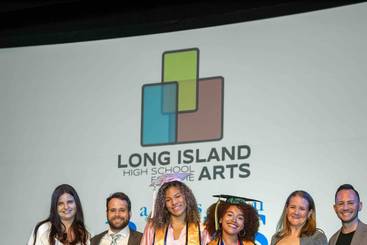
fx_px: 785
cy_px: 244
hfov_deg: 26.3
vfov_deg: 17.3
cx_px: 215
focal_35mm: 77
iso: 1600
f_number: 4
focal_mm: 38
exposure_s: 1/250
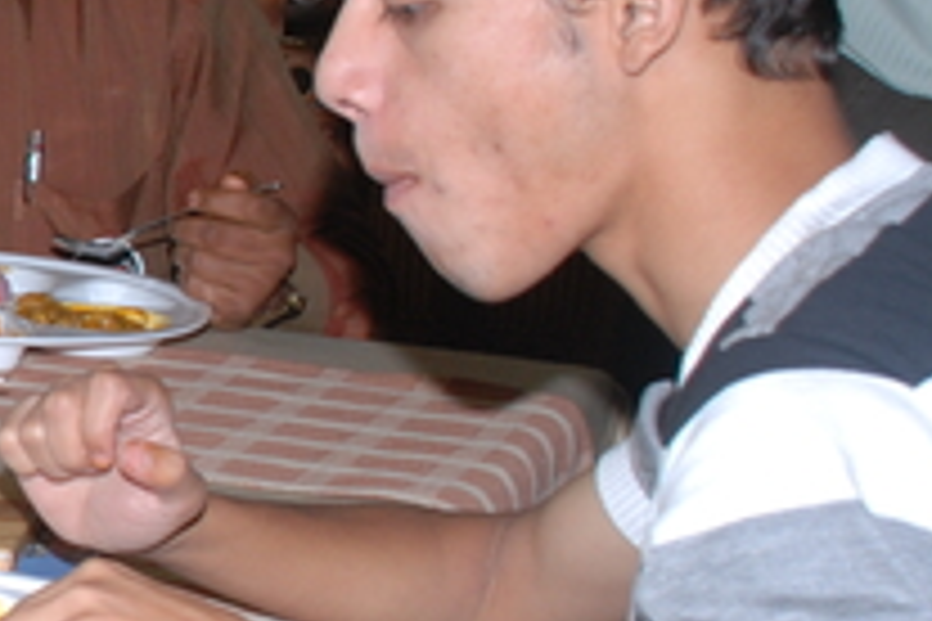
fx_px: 3909
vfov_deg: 9.1
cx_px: -675
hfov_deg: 12.6
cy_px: 310
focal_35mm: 151
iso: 200
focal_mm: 26
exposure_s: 1/125
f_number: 8
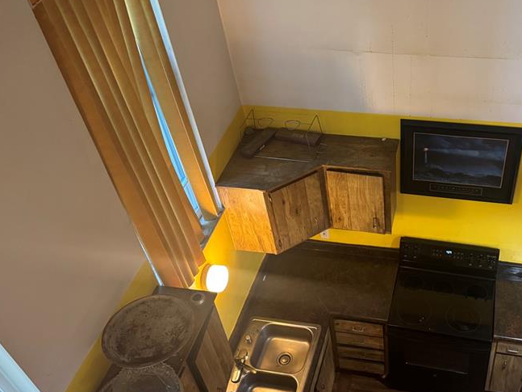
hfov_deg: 47.7
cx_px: 372
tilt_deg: -44.7
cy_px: 209
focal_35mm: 38
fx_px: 573
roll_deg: +4.7
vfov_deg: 37.7
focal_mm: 6.76
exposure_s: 1/60
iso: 640
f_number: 1.78
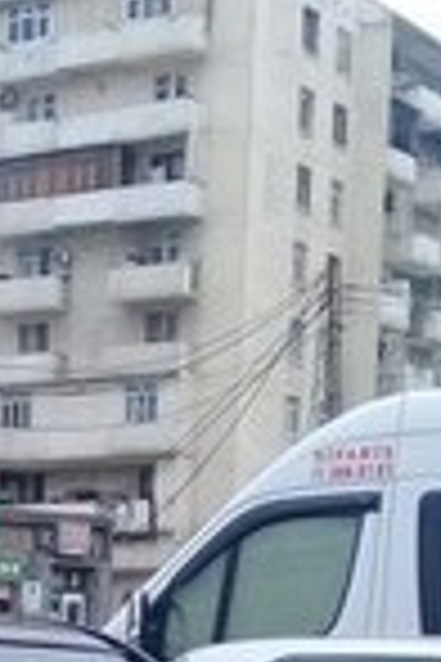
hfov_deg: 12.0
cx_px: -230
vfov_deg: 17.6
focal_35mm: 109
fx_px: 2003
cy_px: 860
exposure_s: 1/456
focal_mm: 3.3
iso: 50
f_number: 2.2
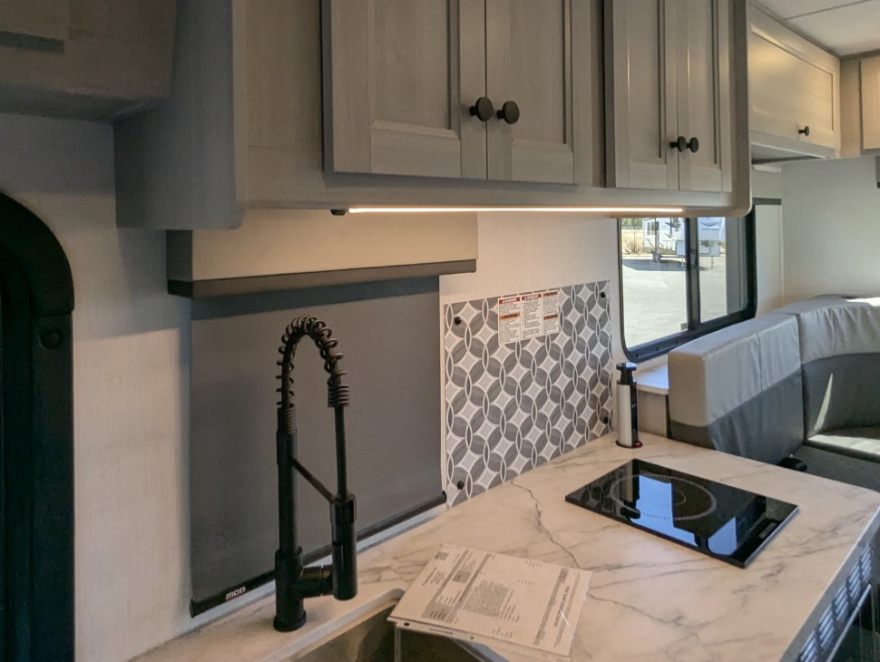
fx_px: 585
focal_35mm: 23
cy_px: 215
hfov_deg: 73.8
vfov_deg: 57.5
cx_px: 451
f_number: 2.2
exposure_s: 1/181
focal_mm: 2.35
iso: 81
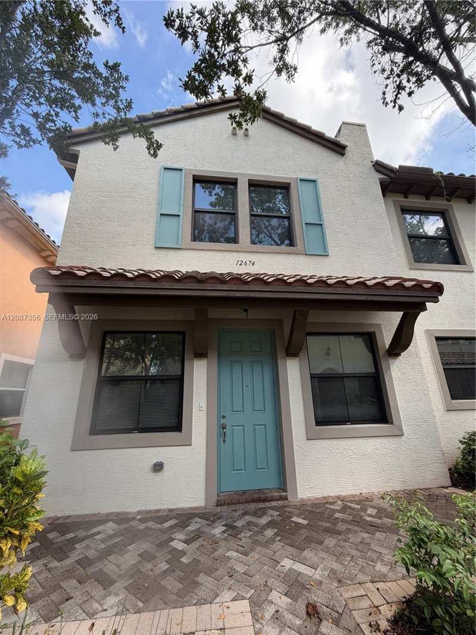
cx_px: 238
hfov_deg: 85.7
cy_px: 318
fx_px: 257
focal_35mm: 14
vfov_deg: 102.1
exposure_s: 1/430
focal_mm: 2.22
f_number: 2.2
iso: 64
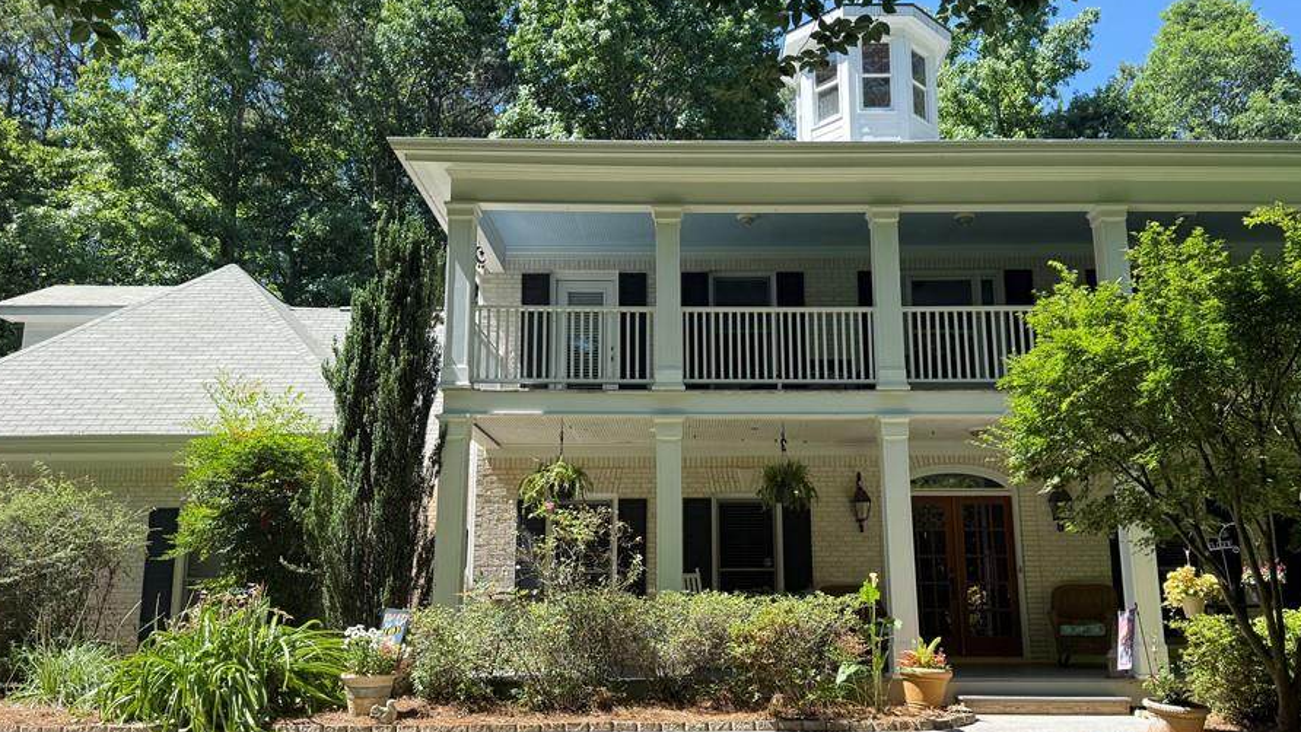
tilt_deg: +12.1
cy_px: 404
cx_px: 704
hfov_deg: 64.2
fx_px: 1035
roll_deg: +0.5
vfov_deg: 38.9
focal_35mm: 30
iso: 100
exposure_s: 1/931
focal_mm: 6.76
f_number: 1.78
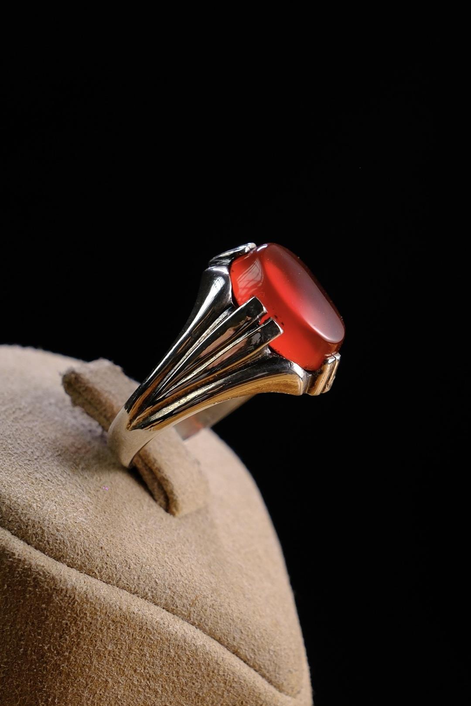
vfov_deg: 39.6
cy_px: 353
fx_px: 981
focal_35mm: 50
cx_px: 236
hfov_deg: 27.0
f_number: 5
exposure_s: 1/100
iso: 500
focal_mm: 33
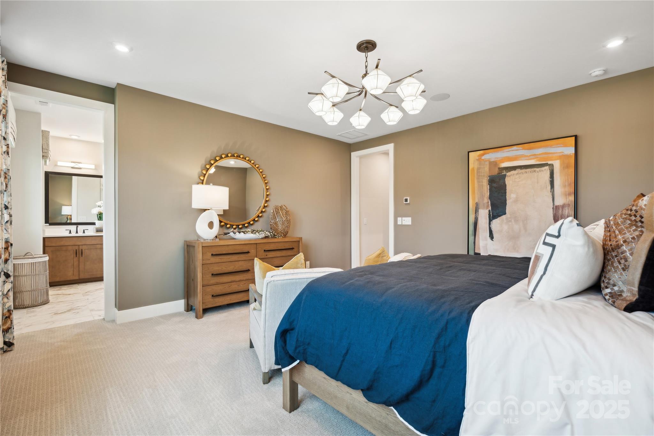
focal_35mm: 16
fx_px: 291
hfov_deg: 96.7
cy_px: 218
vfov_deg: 73.7
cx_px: 327
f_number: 8
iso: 200
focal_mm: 16
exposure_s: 1/6
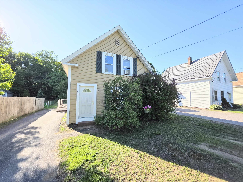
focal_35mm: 13
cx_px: 122
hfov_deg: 106.2
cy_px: 91
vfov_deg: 89.9
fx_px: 91
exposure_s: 1/1445
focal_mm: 2.2
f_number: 1.9
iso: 40
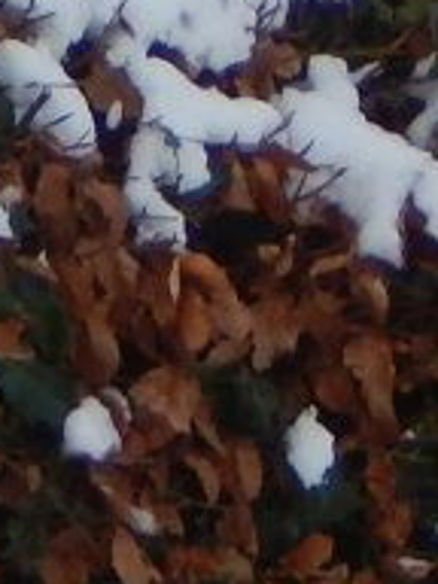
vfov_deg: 2.4
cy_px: -995
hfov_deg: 1.8
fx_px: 13800
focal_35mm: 818
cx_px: -669
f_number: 4.8
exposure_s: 1/160
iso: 125
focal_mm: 23.4
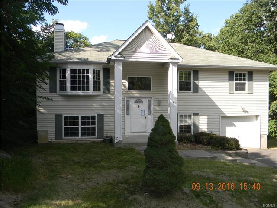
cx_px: 138
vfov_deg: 49.7
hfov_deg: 63.4
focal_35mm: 28
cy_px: 104
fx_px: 224
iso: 112
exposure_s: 1/424
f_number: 3.5
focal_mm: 5
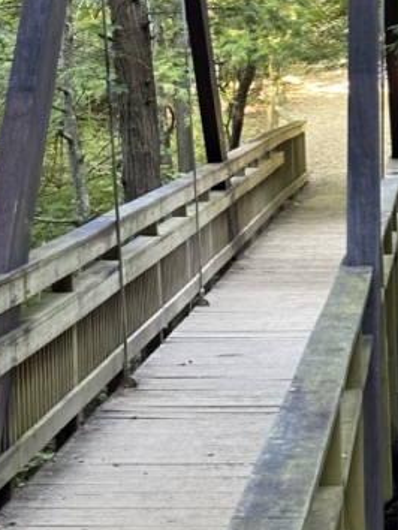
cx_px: 197
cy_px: -4
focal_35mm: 139
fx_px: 2128
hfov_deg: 10.7
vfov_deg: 14.0
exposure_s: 1/60
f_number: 1.78
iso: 100
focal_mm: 6.86
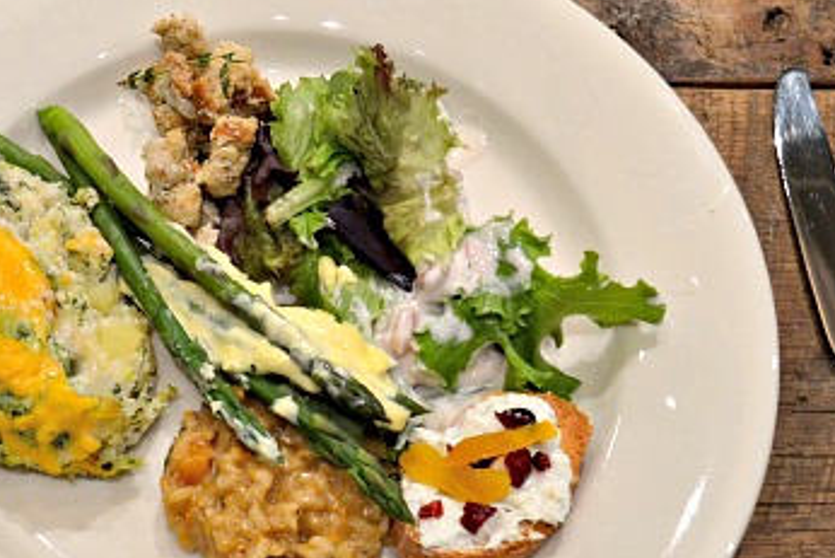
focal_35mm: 52
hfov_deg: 37.0
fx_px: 1207
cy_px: 290
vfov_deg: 26.0
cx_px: 183
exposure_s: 1/50
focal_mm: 20
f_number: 4
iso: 800
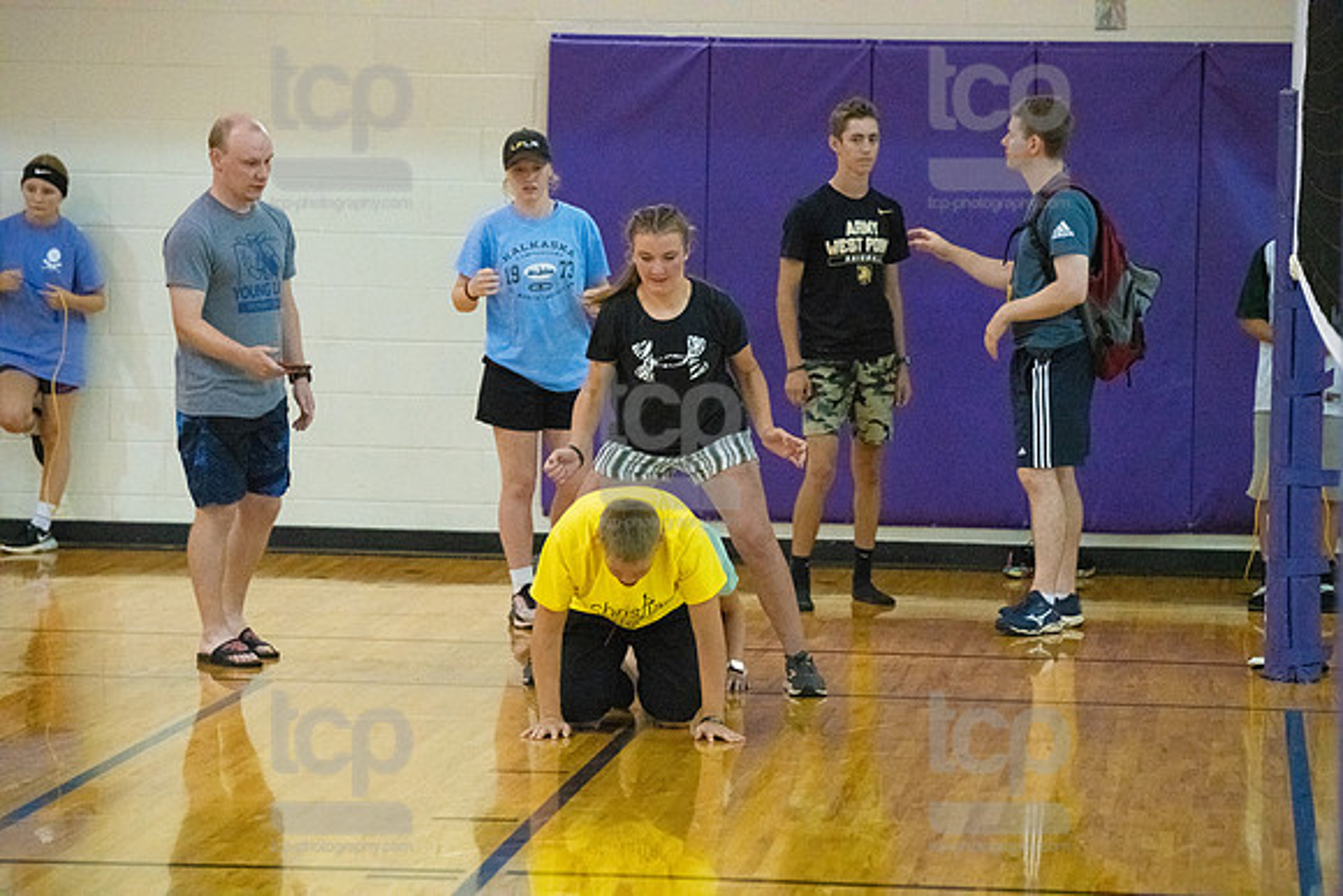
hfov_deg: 14.2
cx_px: 672
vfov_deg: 9.5
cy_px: 448
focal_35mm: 145
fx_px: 5410
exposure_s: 1/640
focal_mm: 145
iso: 6400
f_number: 4.5
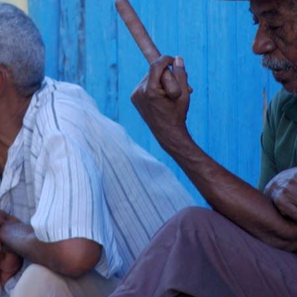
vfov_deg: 2.0
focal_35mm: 879
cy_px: 78
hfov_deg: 2.0
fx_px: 8532
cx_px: 126
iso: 400
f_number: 6
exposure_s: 1/100
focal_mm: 300
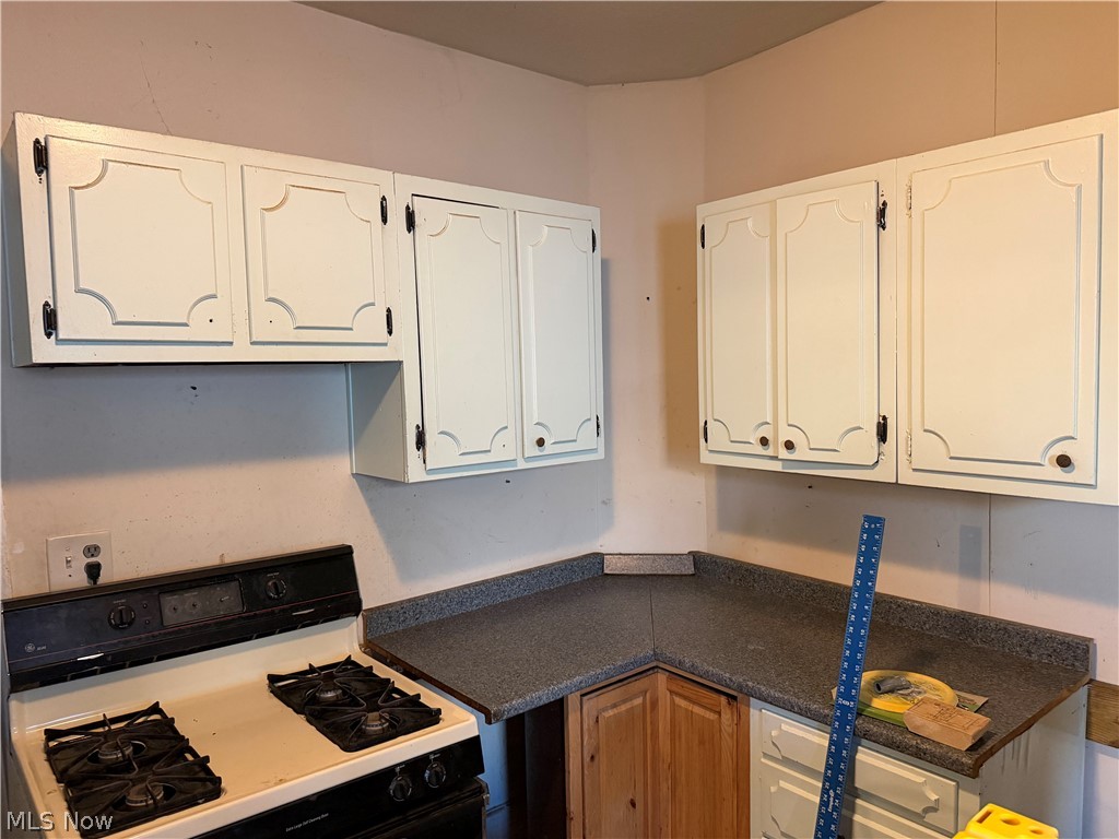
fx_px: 776
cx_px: 560
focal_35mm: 24
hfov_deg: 71.6
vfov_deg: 56.8
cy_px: 420
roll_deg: +1.2
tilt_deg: -4.2
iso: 500
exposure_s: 1/60
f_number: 1.78
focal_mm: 6.76
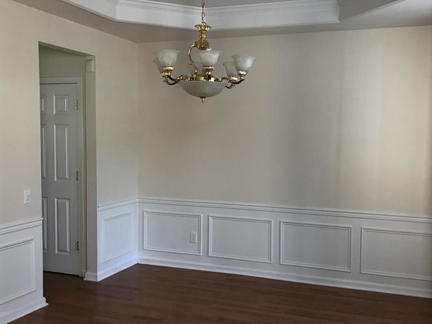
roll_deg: -0.5
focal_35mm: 37
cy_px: 177
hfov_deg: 50.0
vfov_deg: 38.6
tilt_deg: -3.4
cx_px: 249
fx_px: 462
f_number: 1.8
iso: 25
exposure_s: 1/30
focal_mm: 3.99
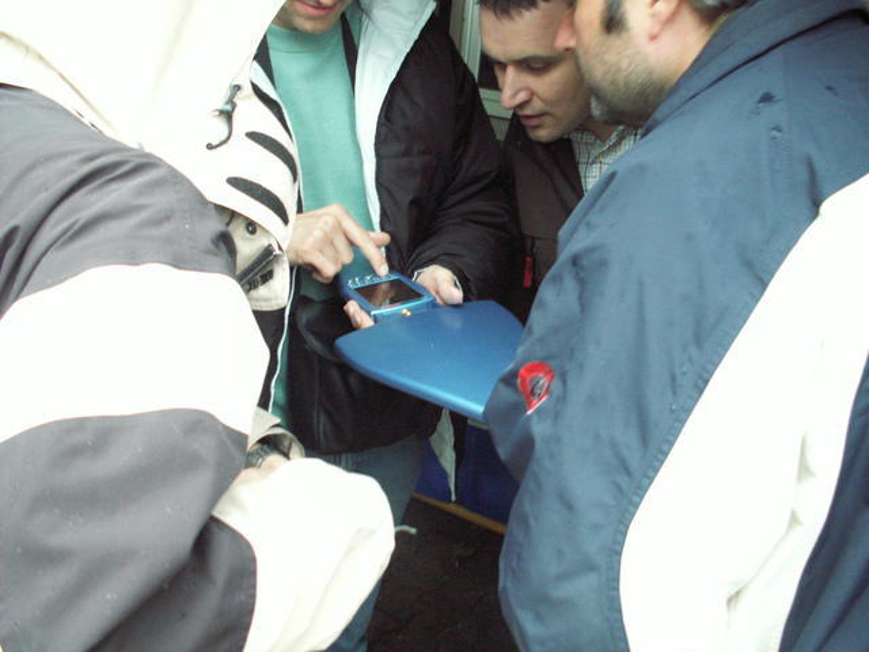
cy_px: 326
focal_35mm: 35
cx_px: 434
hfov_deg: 52.6
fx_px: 879
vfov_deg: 40.7
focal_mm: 5.86
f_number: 2.8
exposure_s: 1/40
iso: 160
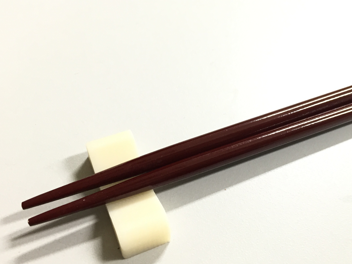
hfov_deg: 42.2
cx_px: 243
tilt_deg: -51.2
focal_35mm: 44
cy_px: 109
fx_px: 447
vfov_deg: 32.8
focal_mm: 4.15
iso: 125
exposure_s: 1/30
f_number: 2.2
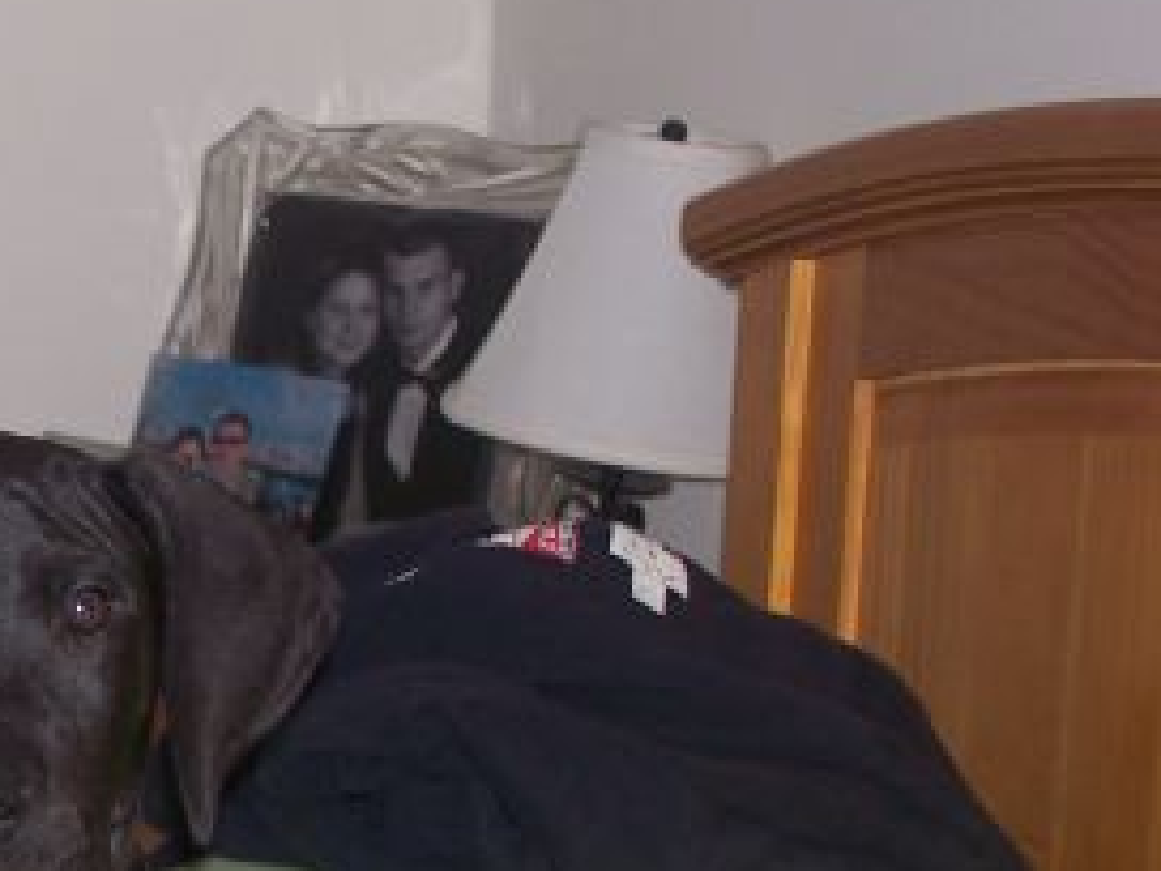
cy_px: 892
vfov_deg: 10.4
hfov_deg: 13.7
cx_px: -162
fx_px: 4729
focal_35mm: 141
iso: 80
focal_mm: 10.3
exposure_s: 1/90
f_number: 2.8
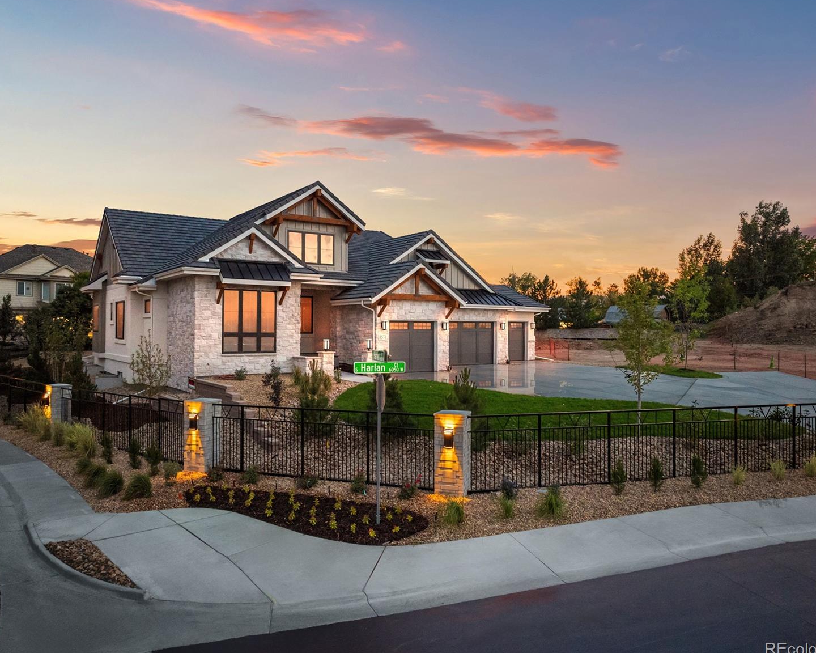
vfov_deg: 54.9
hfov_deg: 66.0
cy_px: 322
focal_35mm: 26
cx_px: 403
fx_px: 628
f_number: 2.8
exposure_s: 1/13
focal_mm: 12.29
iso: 1060
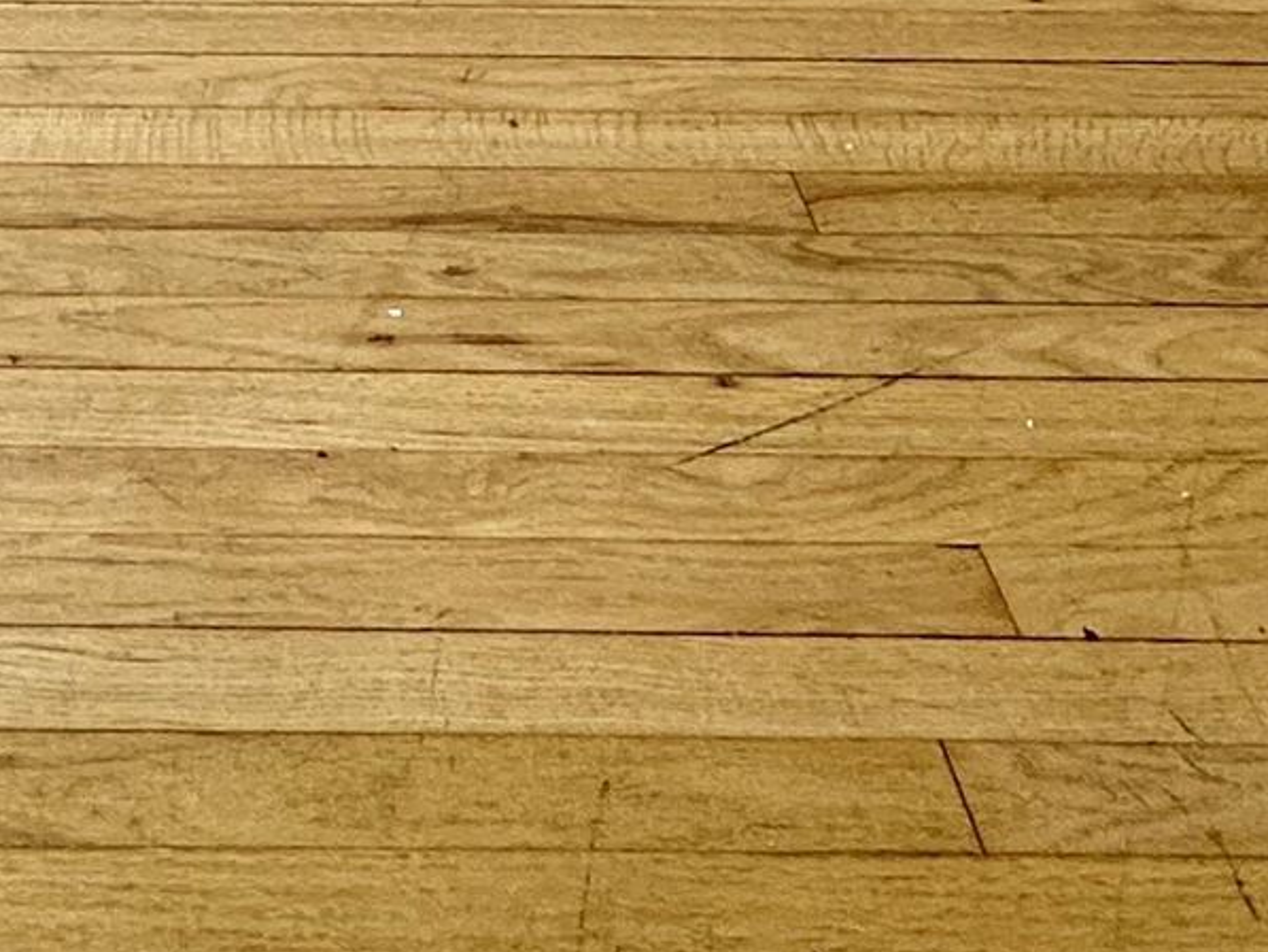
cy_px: -1451
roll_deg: -0.5
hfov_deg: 25.8
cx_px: 32
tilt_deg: +0.0
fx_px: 2638
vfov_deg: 13.5
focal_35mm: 72
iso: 80
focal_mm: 2.22
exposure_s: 1/120
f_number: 2.2
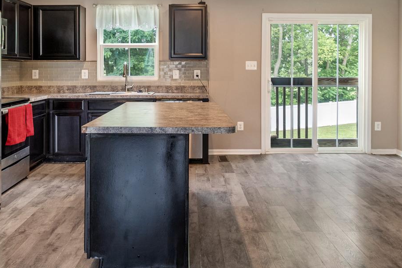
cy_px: 72
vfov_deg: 36.2
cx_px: 196
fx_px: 402
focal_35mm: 36
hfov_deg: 53.1
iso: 640
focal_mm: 16
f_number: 8
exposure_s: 1/4
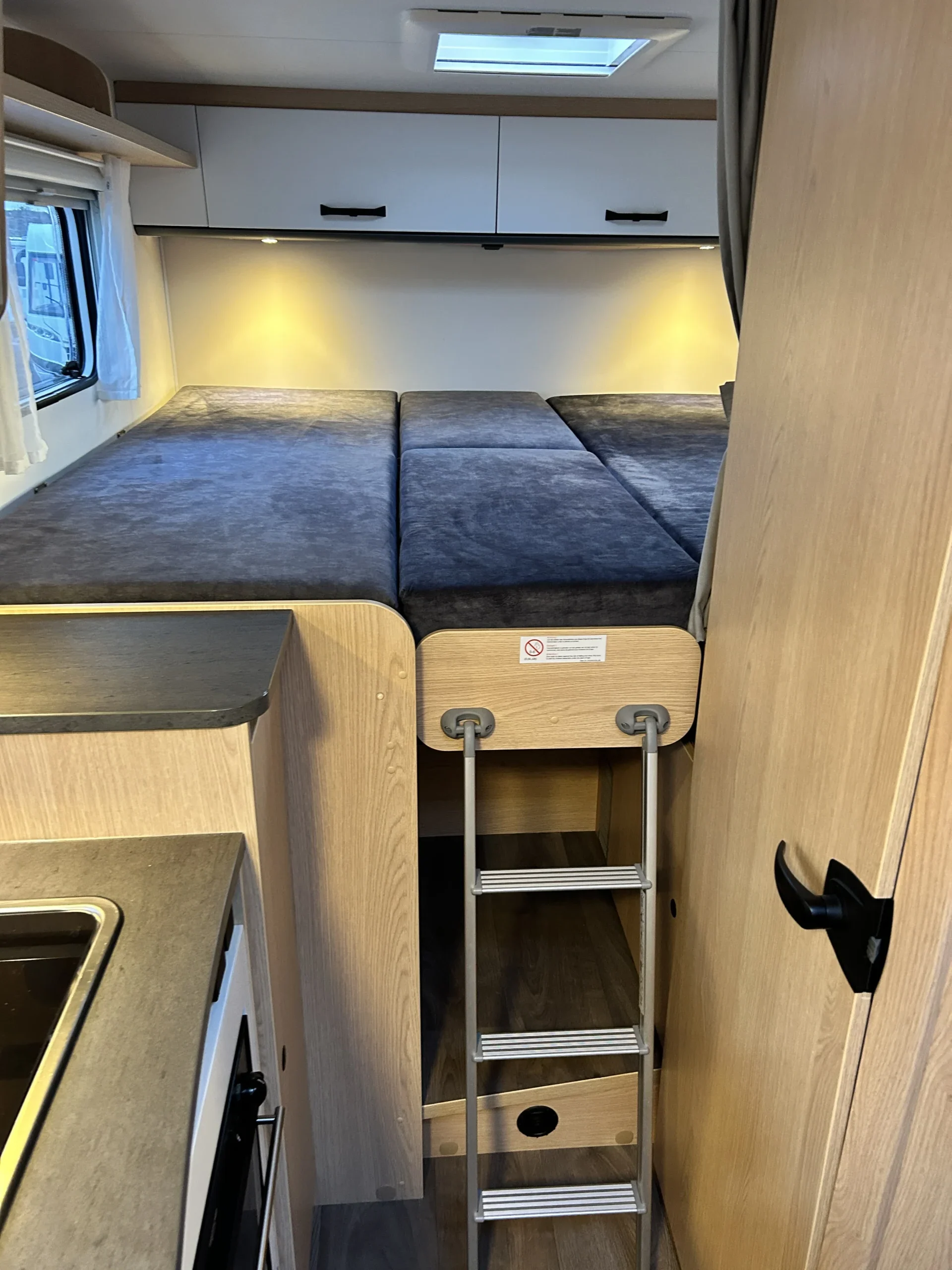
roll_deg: -1.8
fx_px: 953
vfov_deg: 67.3
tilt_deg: -21.5
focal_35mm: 26
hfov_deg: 53.1
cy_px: 635
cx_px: 476
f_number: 1.5
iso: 320
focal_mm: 5.7
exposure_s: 1/60
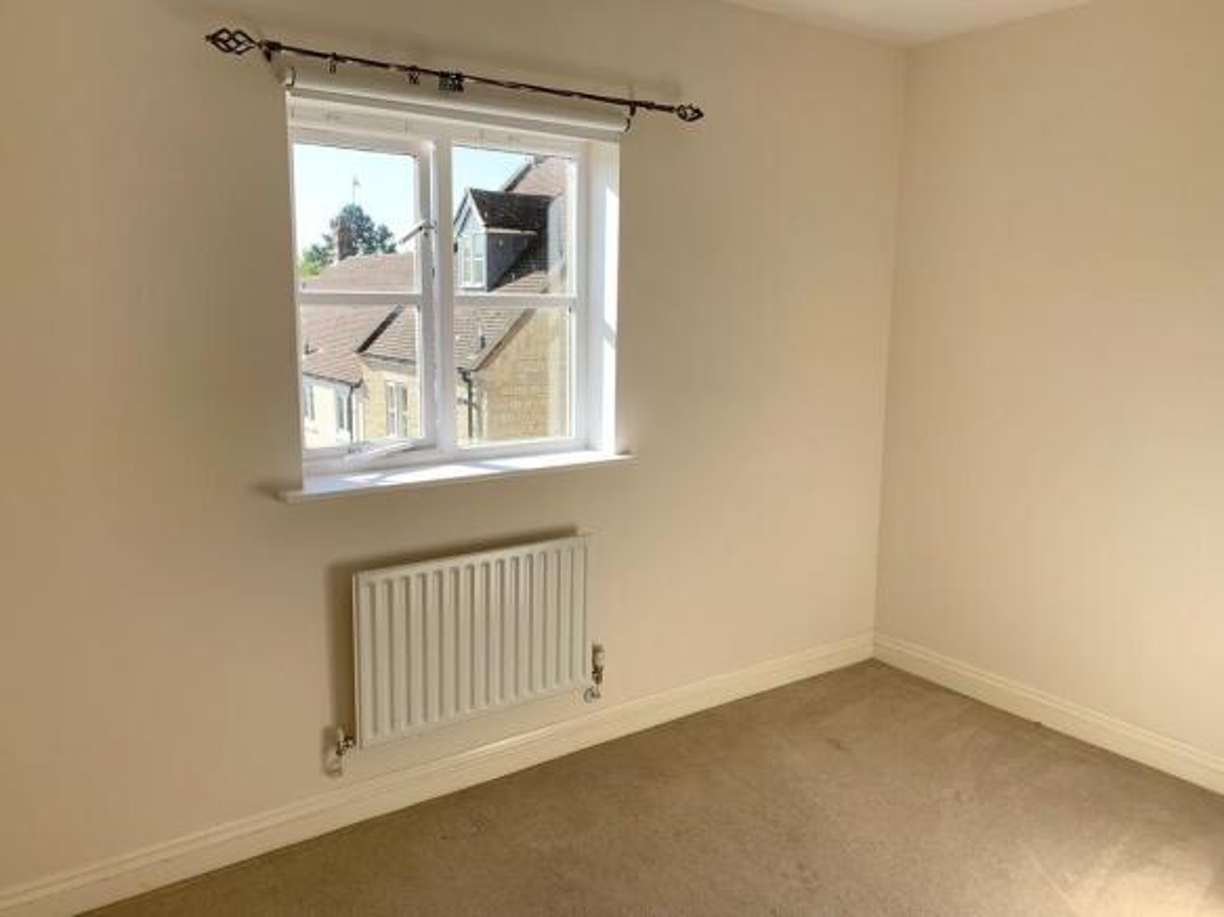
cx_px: 612
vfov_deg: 53.0
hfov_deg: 67.3
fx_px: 919
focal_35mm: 26
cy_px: 458
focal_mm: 4.25
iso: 25
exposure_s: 1/455
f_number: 1.8
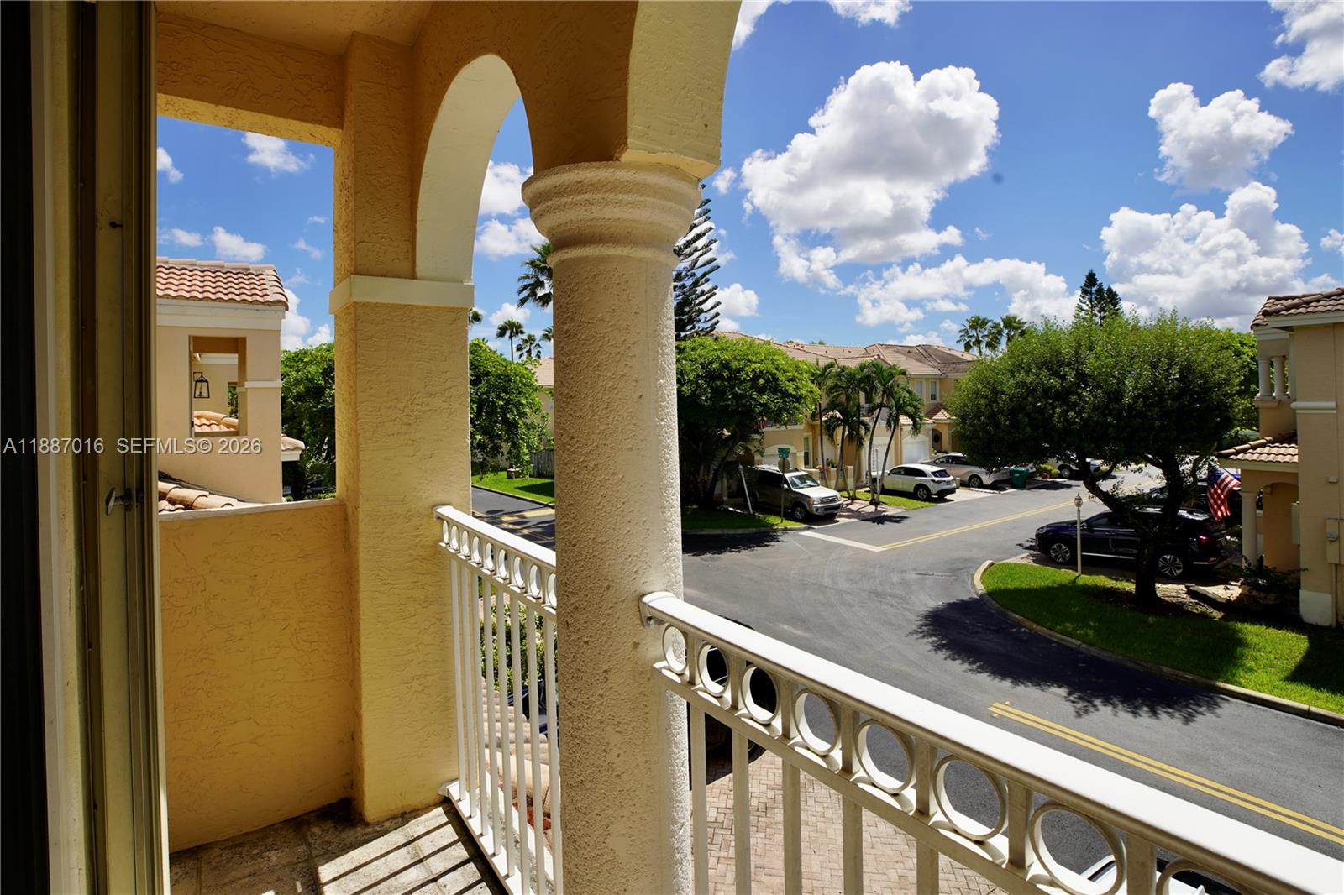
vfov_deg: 73.7
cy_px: 448
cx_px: 672
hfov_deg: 96.7
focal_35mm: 16
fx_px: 597
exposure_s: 1/200
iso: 100
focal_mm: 16
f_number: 10
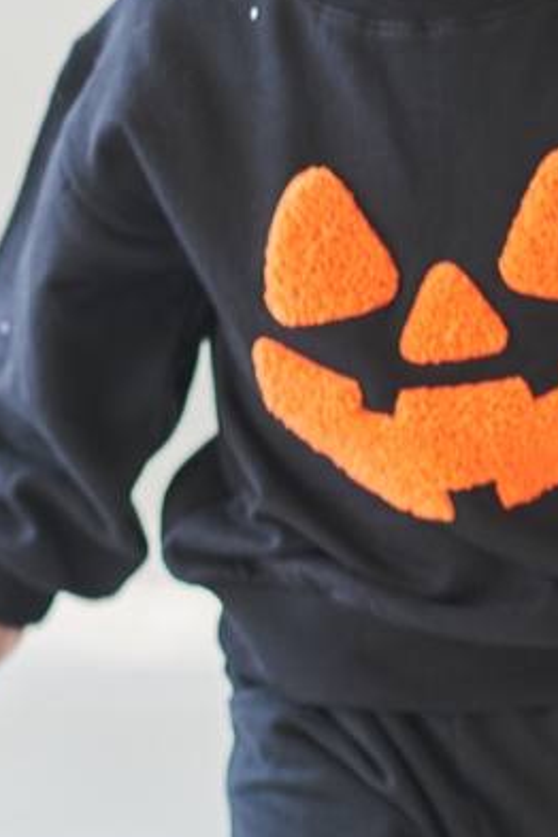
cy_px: 198
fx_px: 9044
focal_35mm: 389
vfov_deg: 5.3
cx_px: 371
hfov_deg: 3.5
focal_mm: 85
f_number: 1.8
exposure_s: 1/200
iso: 250
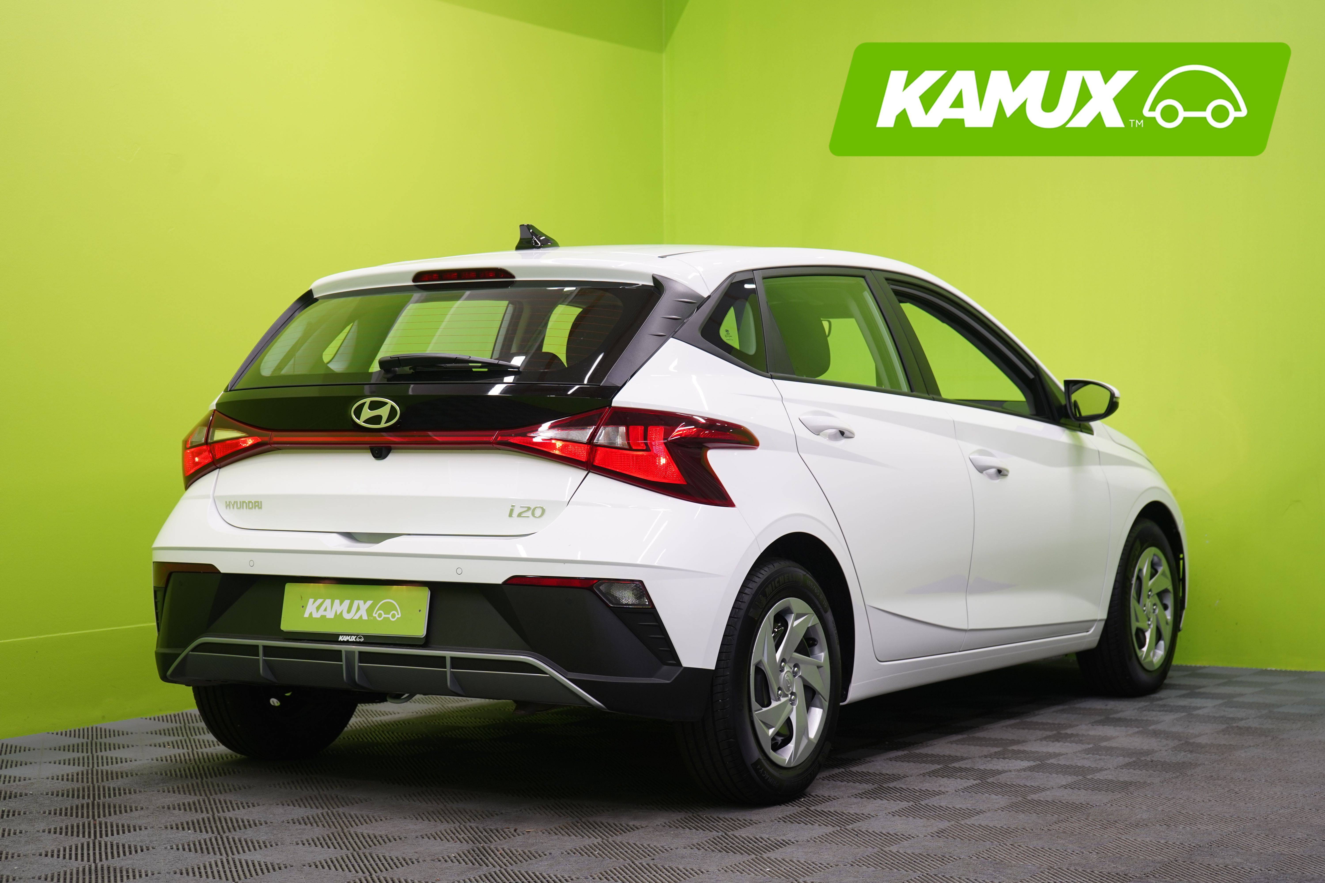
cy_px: 442
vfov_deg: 21.6
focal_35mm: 63
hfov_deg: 31.9
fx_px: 2319
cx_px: 662
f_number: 5.6
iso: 400
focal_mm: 63
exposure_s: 1/30
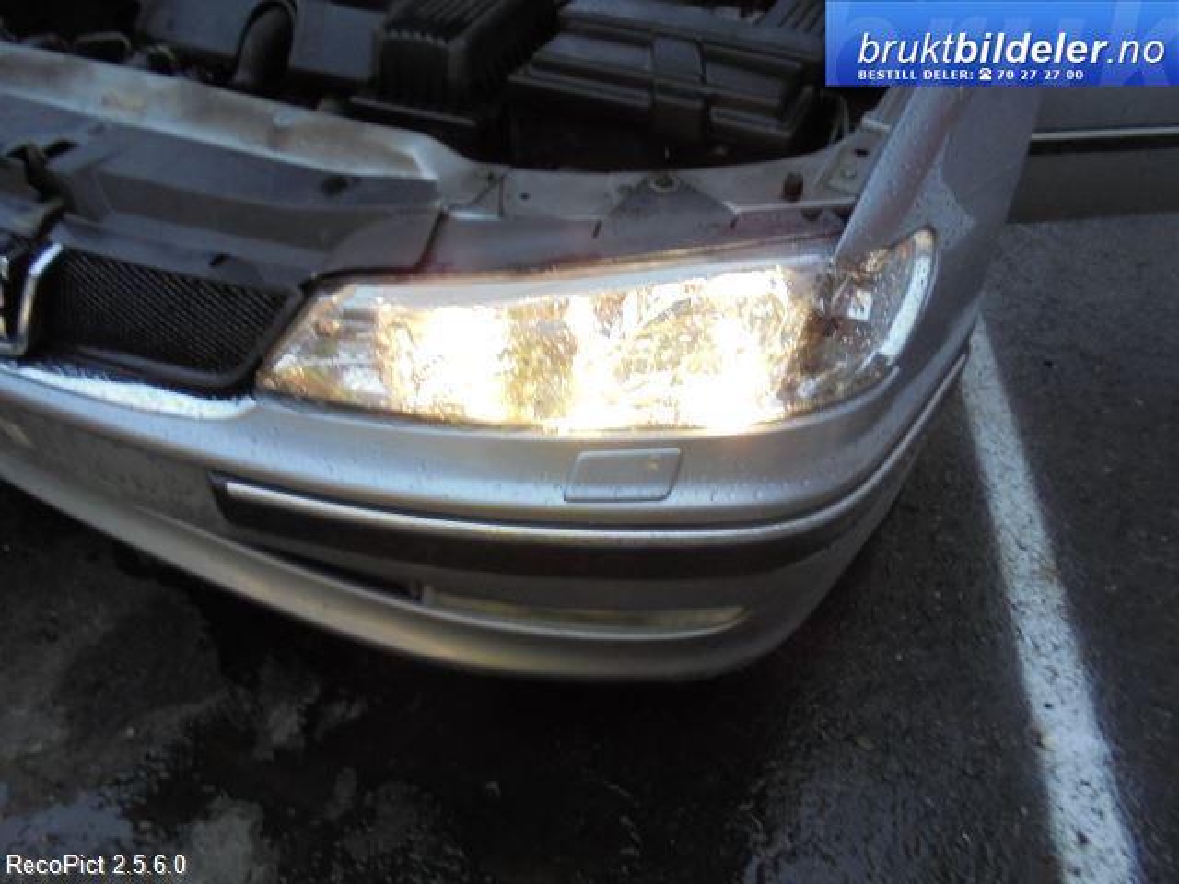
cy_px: 442
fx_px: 886
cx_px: 590
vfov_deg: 53.1
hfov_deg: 67.3
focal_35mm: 26
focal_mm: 4.6
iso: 160
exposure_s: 1/30
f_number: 3.5
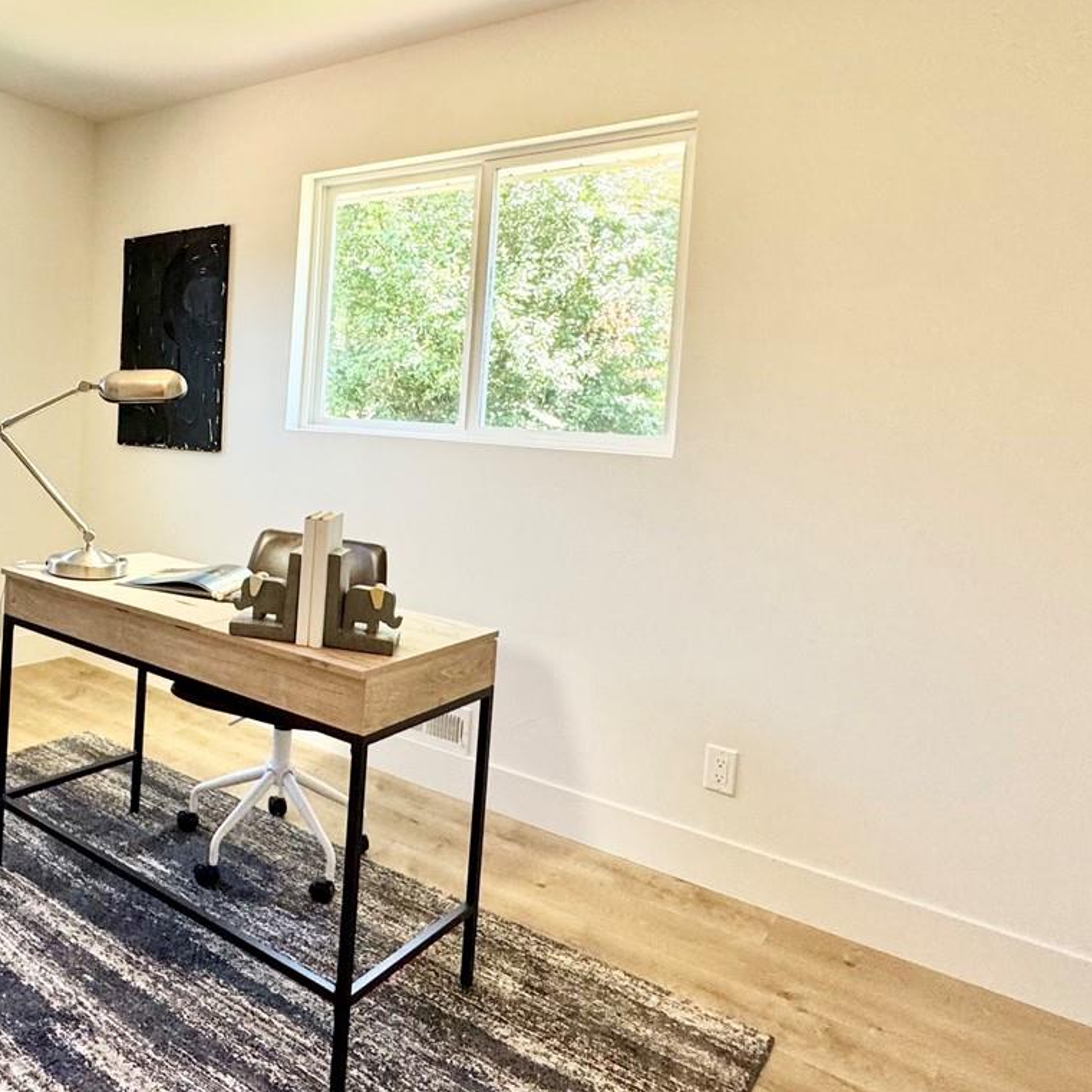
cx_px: 198
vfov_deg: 60.5
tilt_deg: -3.0
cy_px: 442
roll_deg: -3.9
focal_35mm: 26
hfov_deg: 56.0
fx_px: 928
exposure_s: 1/120
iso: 160
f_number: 2.2
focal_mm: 2.22
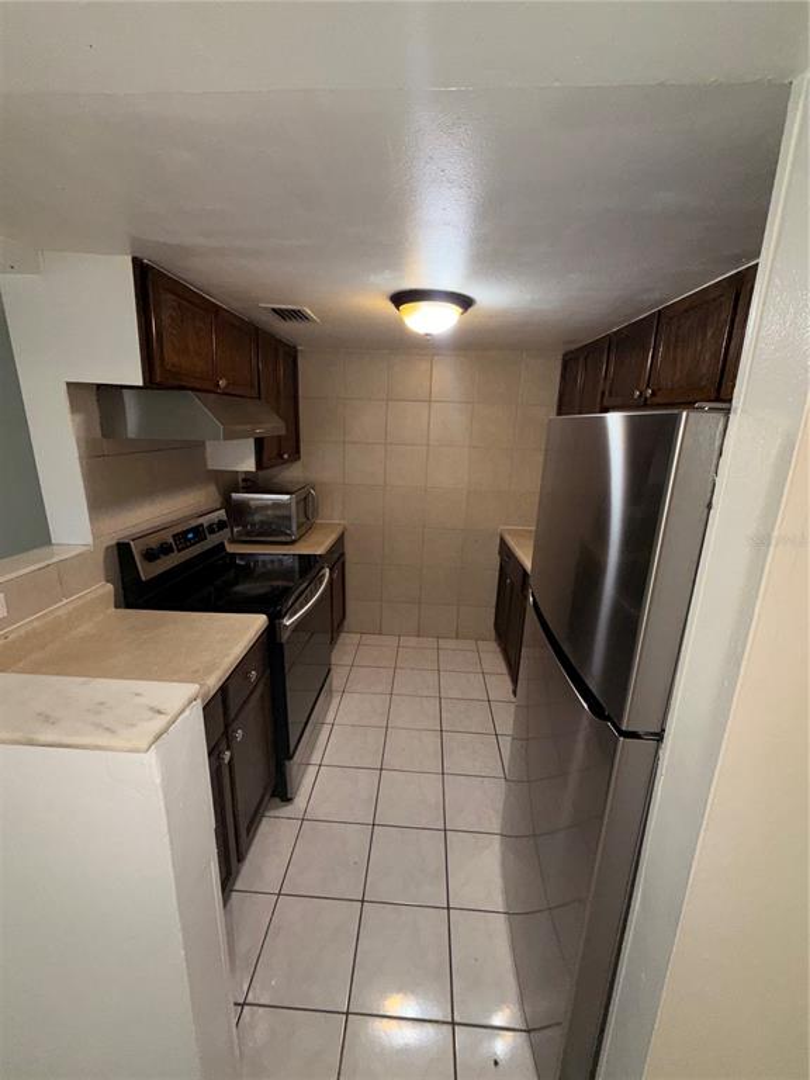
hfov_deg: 85.7
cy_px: 540
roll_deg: -1.4
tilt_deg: -14.0
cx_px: 405
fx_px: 437
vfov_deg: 102.1
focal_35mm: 14
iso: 80
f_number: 2.2
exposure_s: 1/60
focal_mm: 2.22
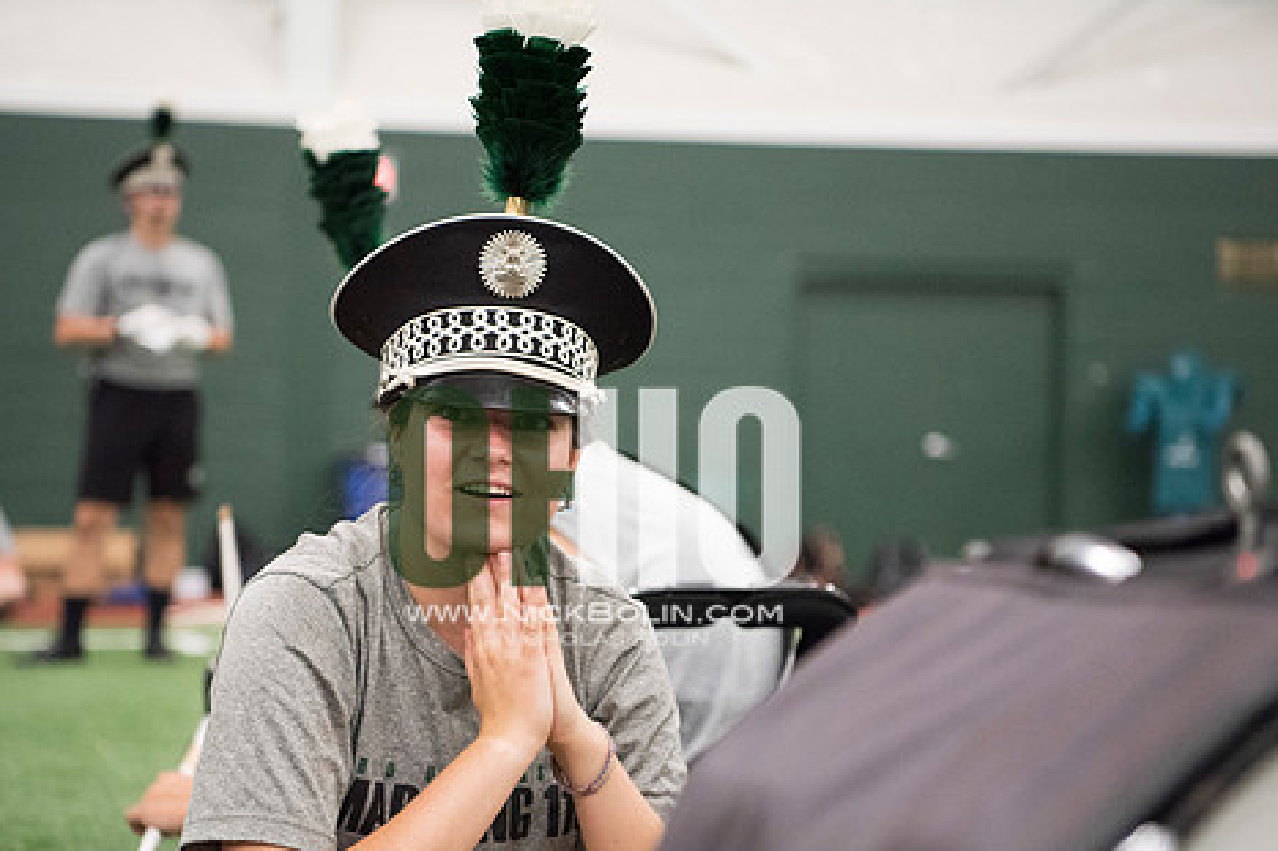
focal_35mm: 87
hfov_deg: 23.4
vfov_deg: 15.7
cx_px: 594
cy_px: 516
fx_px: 3087
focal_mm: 70
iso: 3200
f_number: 3.2
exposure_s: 1/250
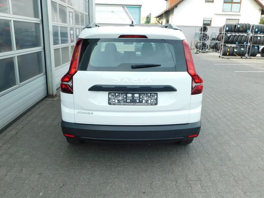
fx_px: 229
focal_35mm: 30
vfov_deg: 46.8
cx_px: 132
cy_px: 99
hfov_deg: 60.0
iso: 125
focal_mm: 5.3
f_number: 3.2
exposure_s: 1/320
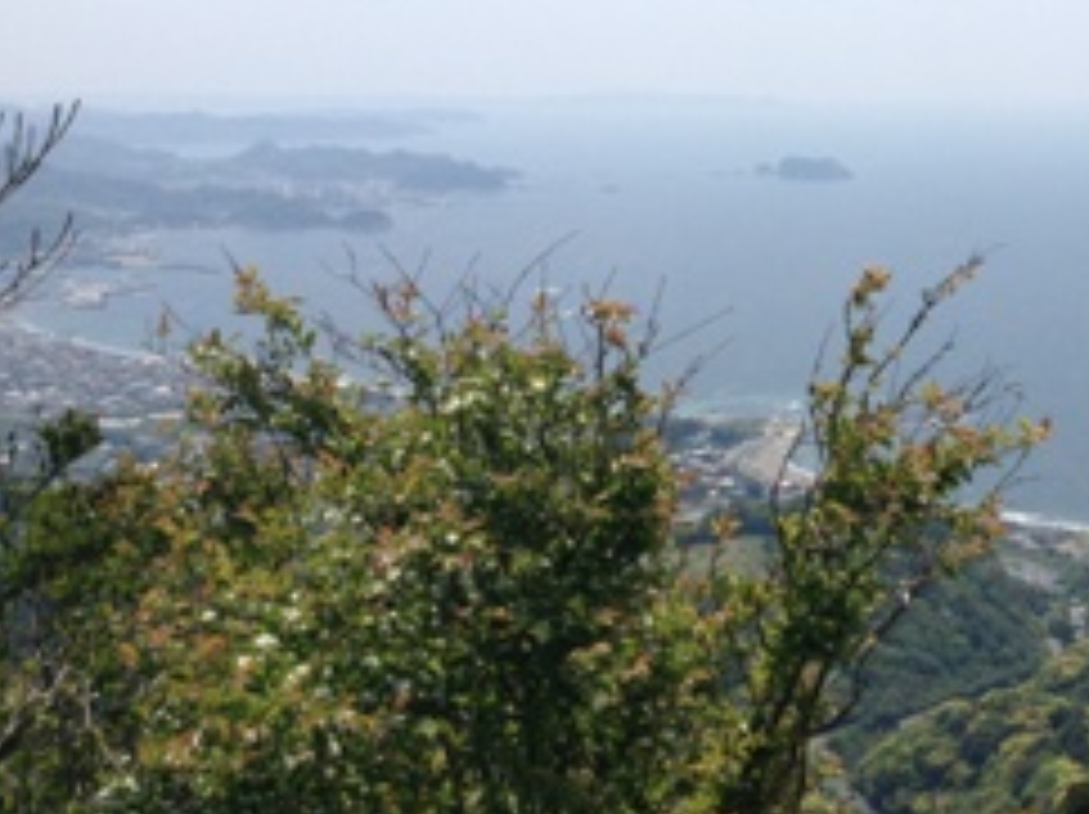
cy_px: 218
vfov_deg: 23.8
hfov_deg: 30.5
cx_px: 950
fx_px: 1917
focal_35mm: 61
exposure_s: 1/1524
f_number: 2.4
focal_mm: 3.3
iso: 32
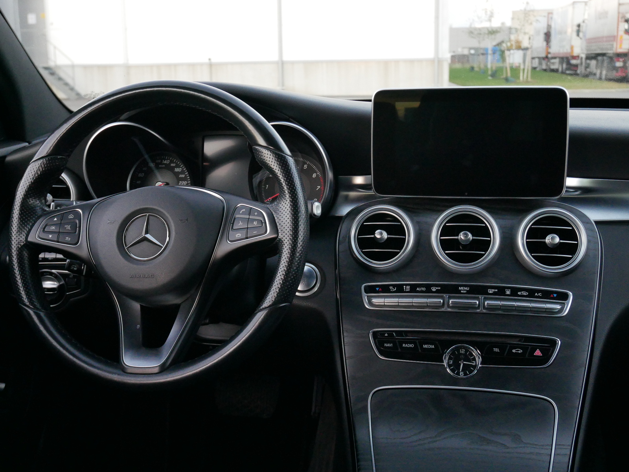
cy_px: 236
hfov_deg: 42.9
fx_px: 800
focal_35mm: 44
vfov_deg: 32.9
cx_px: 314
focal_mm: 22
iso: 1600
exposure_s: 1/60
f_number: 4.9
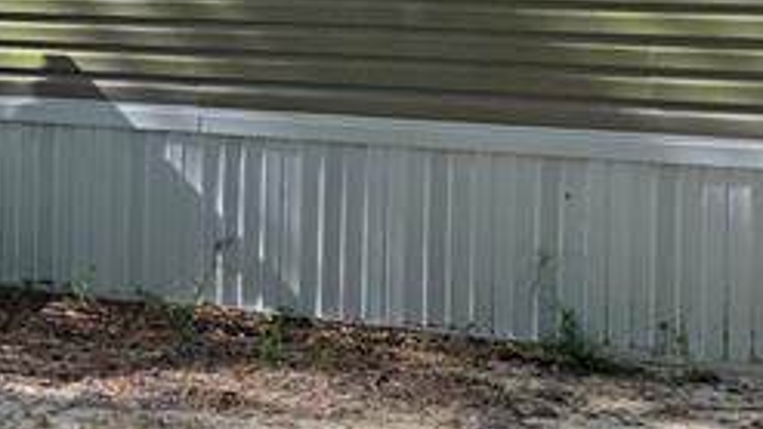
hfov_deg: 18.2
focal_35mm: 104
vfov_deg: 11.5
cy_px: -65
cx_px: -398
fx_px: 2104
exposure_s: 1/3972
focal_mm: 6.3
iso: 80
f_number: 1.7
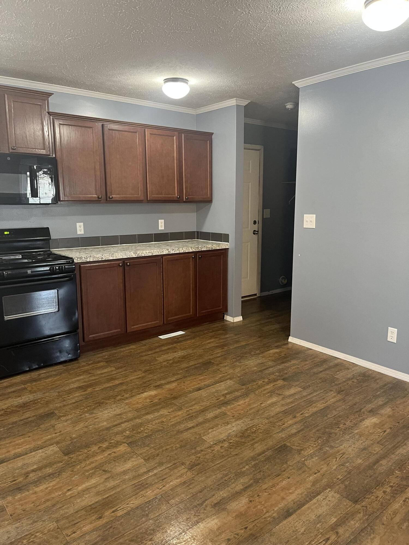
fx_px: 410
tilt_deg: -9.5
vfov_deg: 67.3
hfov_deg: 53.1
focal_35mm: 26
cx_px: 204
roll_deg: +0.2
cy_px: 272
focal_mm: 5.1
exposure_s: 1/60
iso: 320
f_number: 1.6
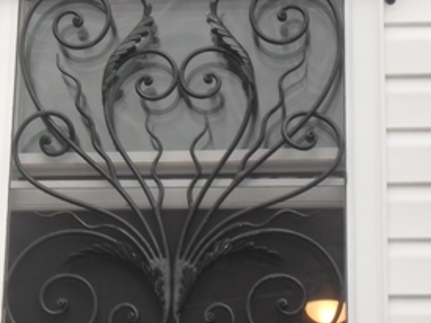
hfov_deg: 12.9
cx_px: 141
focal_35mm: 153
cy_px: 185
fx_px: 1904
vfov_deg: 9.7
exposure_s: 1/60
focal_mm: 18.9
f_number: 5.8
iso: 240
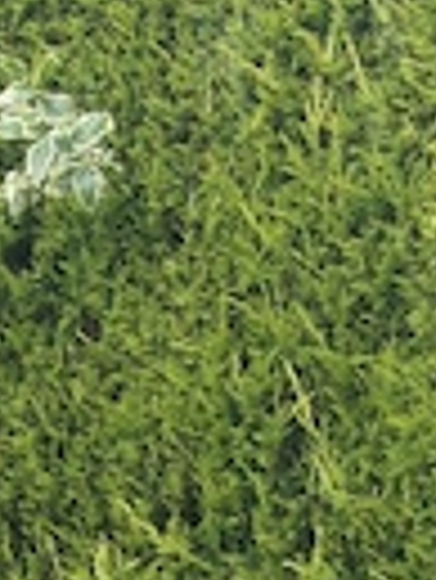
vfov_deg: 6.2
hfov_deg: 5.4
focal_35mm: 277
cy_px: 2136
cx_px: 364
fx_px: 4644
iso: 50
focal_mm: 4.28
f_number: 2.4
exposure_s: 1/303
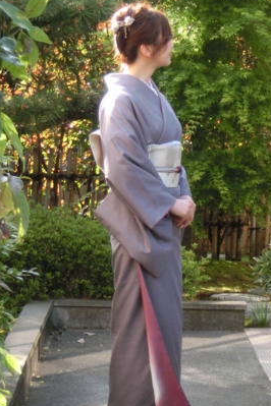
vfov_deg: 14.1
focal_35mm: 146
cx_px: 140
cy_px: 213
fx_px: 1648
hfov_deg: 9.4
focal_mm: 12.1
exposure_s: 1/125
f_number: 4.7
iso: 160
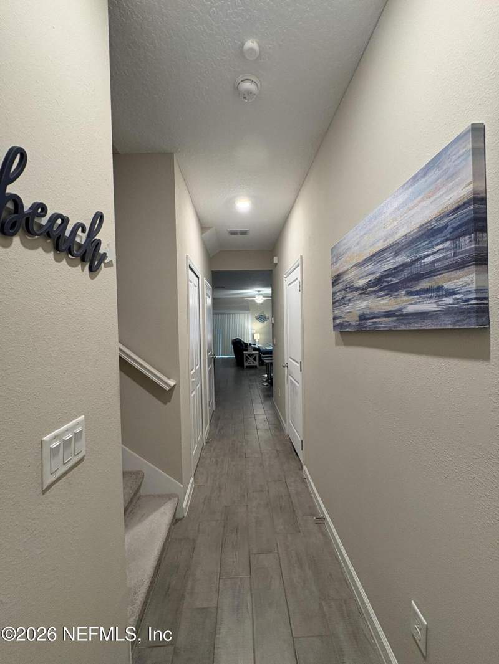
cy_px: 332
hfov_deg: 85.7
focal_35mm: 14
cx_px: 250
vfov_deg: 102.1
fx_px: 269
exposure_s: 1/60
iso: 250
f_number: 2.2
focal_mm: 2.22
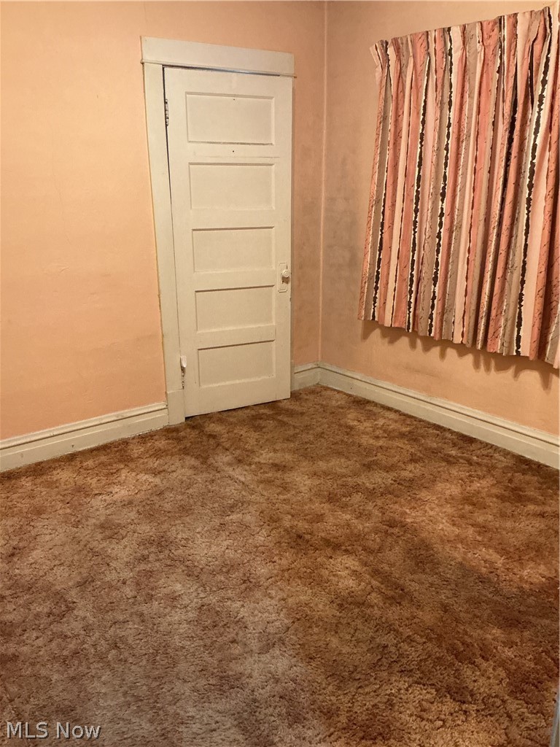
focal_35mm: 29
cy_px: 374
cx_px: 280
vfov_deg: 61.7
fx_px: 626
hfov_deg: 48.2
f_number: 1.8
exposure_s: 1/60
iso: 250
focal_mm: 3
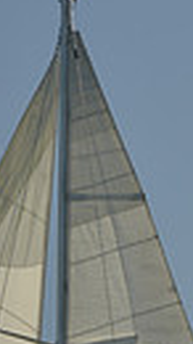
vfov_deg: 6.4
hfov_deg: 3.7
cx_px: 139
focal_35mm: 328
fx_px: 2988
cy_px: 707
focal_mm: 70
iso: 200
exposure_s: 1/800
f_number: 7.1
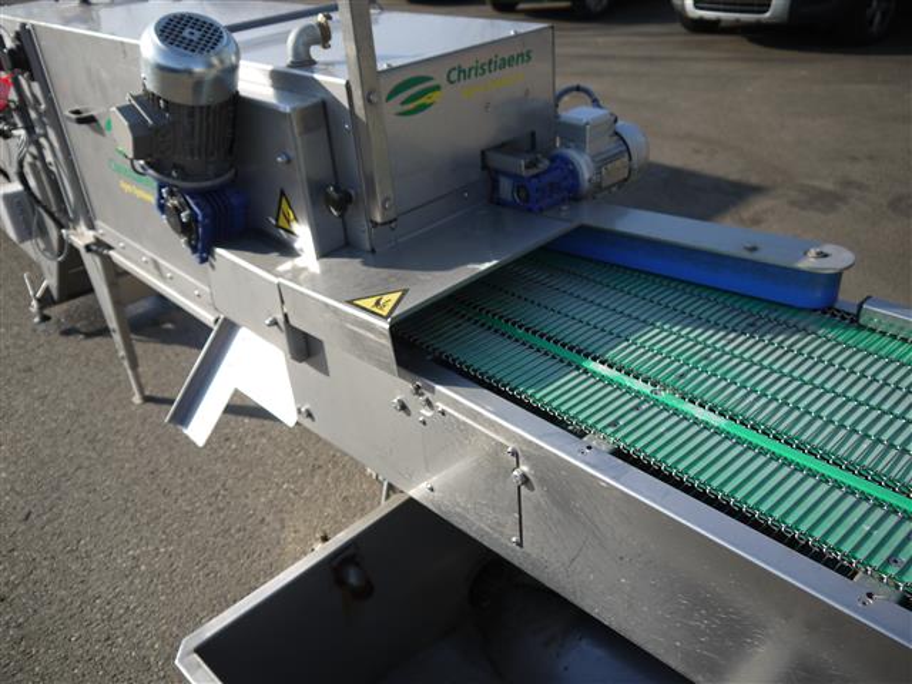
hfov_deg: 60.0
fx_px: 790
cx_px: 456
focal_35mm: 30
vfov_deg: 46.8
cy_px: 342
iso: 100
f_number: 3.6
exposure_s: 1/800
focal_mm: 15
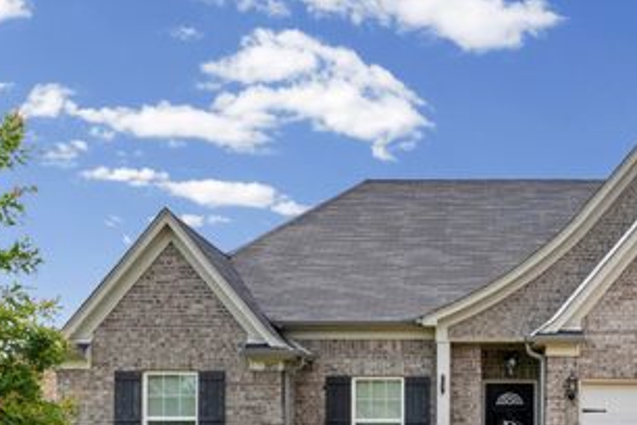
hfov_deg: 39.1
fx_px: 867
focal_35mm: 49
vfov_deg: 26.9
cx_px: 491
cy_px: 346
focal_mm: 30
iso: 800
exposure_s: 1/320
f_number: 9
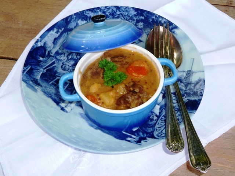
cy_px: 88
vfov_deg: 33.6
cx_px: 118
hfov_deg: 43.9
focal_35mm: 43
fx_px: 292
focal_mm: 7.1
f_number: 4
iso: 100
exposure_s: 1/30
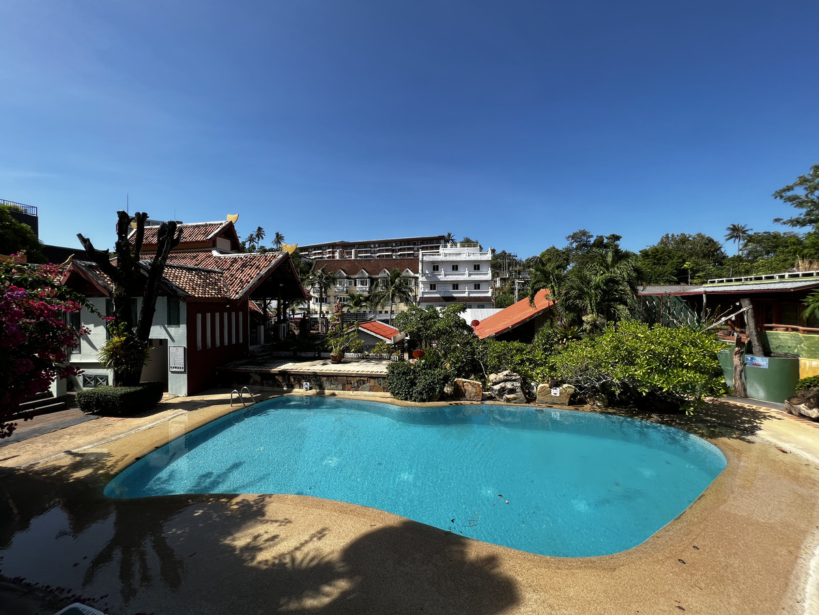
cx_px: 410
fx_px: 308
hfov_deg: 106.2
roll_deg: +0.6
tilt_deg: -0.7
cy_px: 308
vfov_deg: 89.9
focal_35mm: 13
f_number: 1.8
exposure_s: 1/1309
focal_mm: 1.57
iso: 32
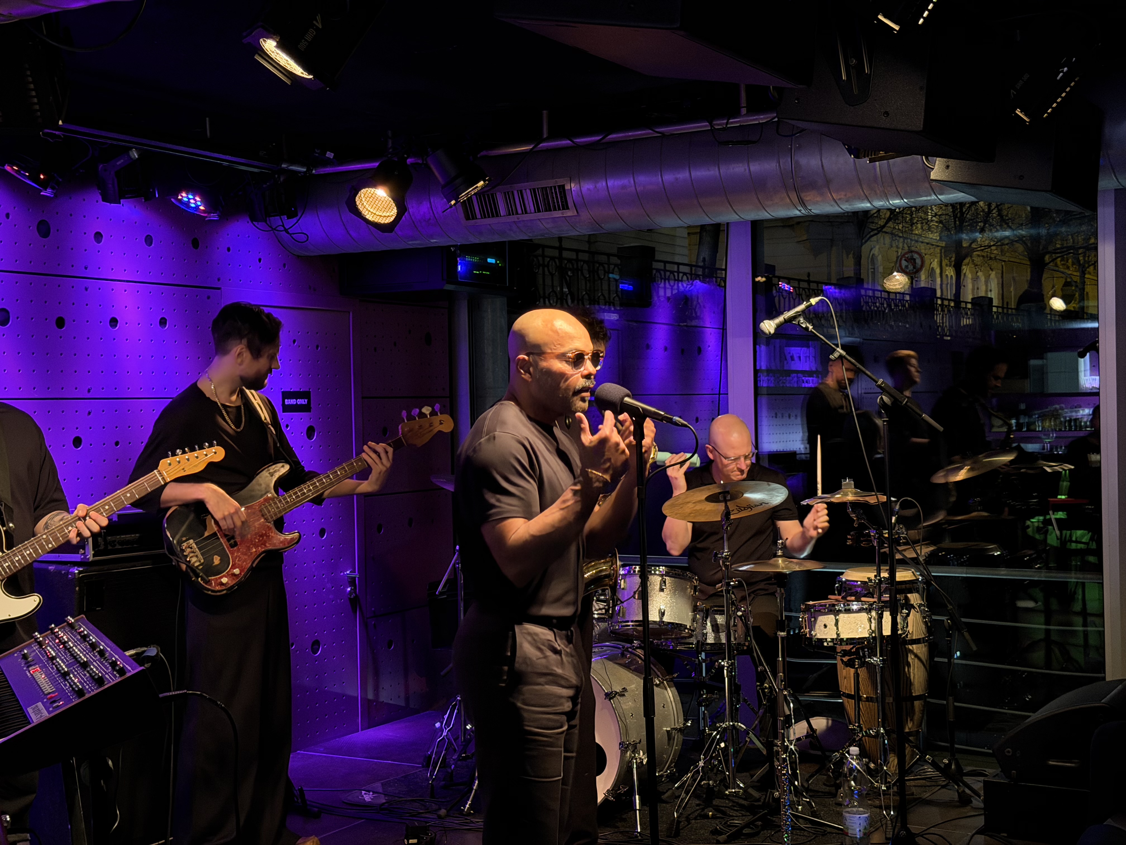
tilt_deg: -1.2
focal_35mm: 48
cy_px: 422
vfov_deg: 30.3
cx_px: 563
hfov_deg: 39.7
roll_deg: +1.8
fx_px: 1561
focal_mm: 6.76
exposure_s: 1/21
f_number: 1.78
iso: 800
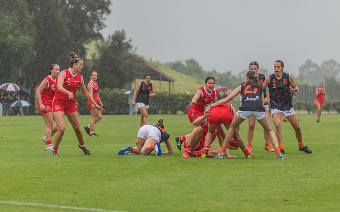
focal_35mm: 212
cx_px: 189
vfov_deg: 6.2
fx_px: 1964
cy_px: 119
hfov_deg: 9.9
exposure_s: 1/1600
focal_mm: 170
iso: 800
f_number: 5
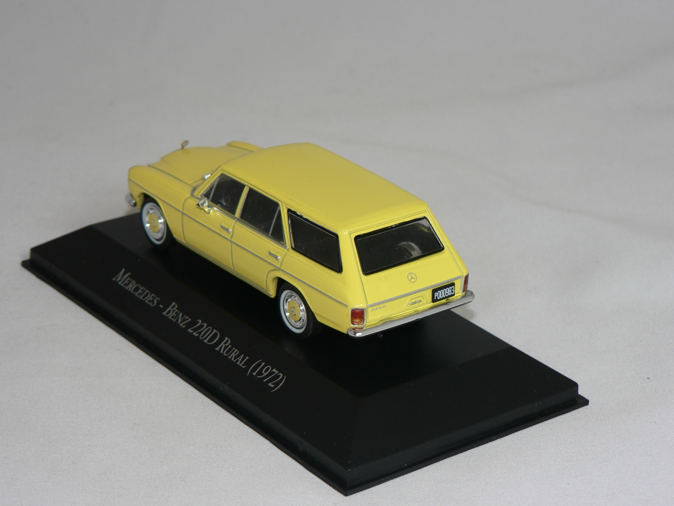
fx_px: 1928
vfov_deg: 14.9
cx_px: 337
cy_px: 253
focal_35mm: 99
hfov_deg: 19.8
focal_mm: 16.5
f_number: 3.2
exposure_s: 1/60
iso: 80
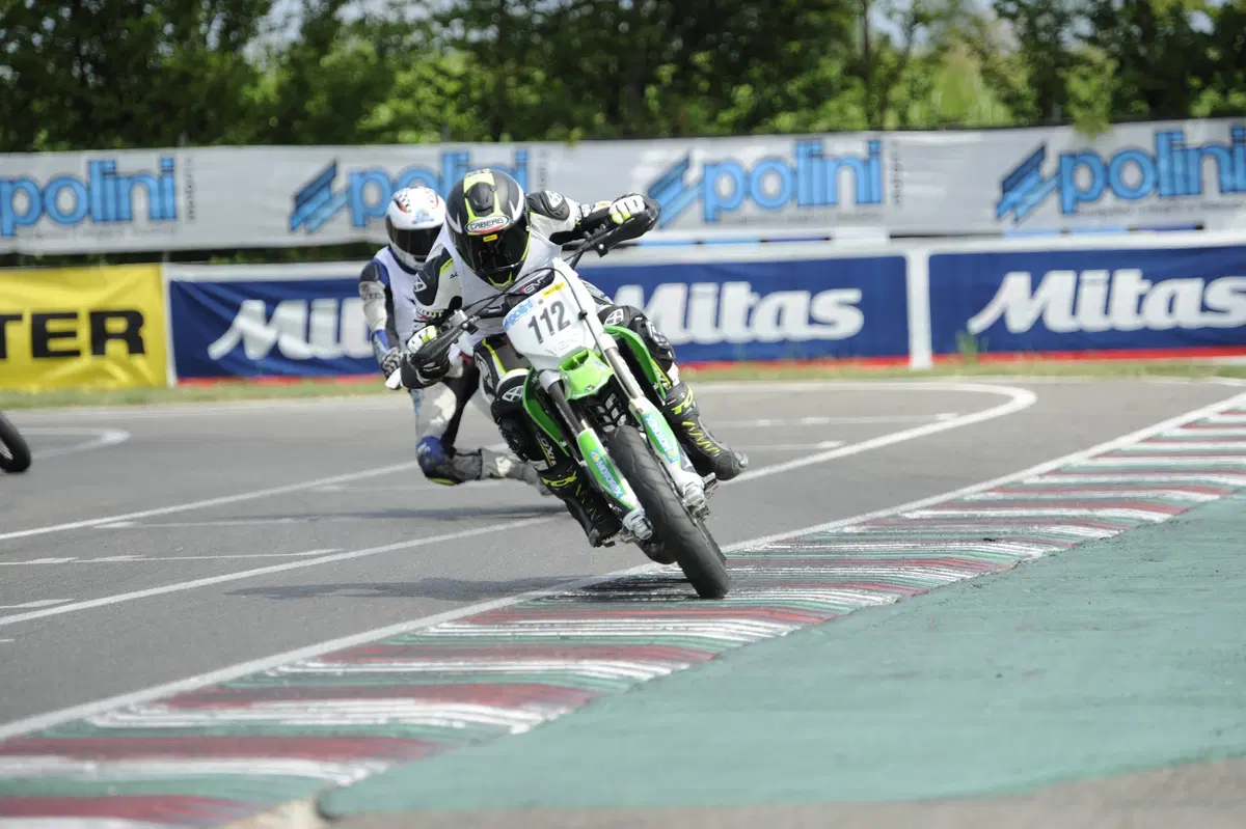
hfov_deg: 8.6
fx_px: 8303
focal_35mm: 240
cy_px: 414
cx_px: 623
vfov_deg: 5.7
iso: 200
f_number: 4
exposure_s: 1/1250
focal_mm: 240
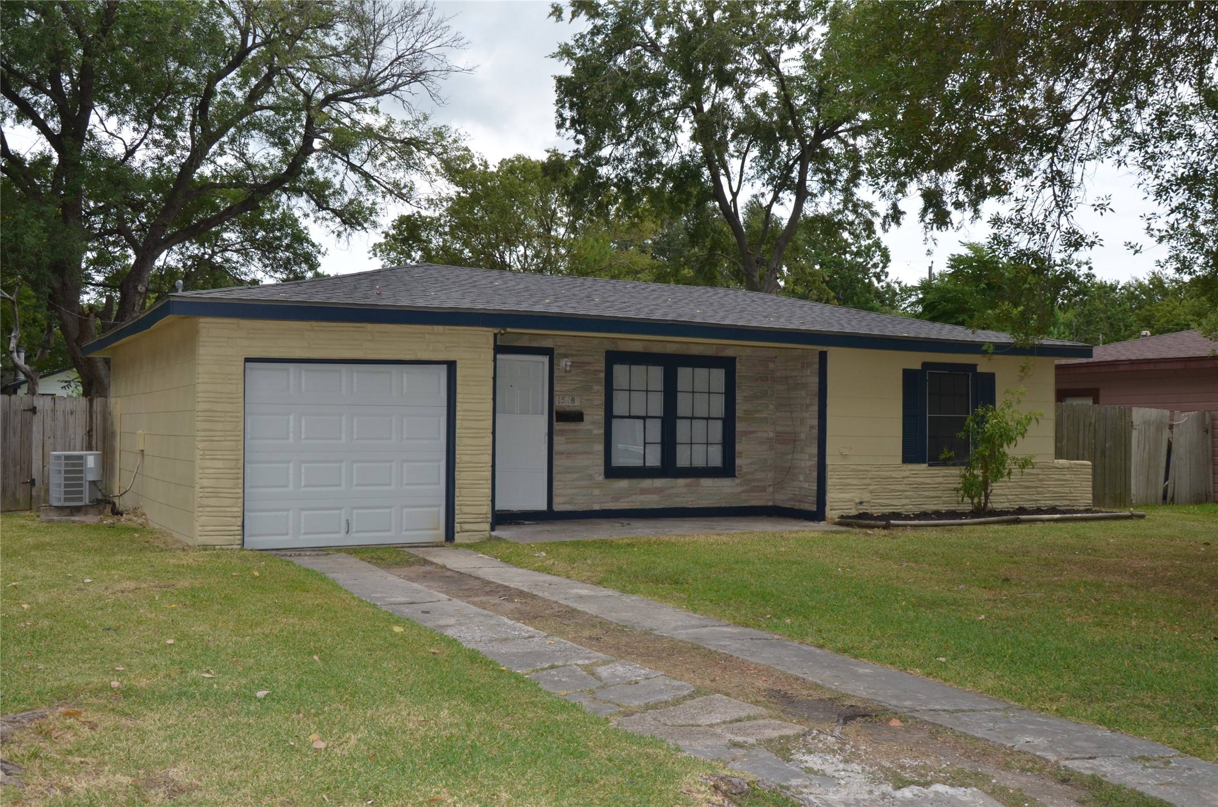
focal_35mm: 36
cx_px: 609
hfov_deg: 53.2
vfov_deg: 36.7
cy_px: 404
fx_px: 1215
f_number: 10
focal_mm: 24
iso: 320
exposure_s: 1/250
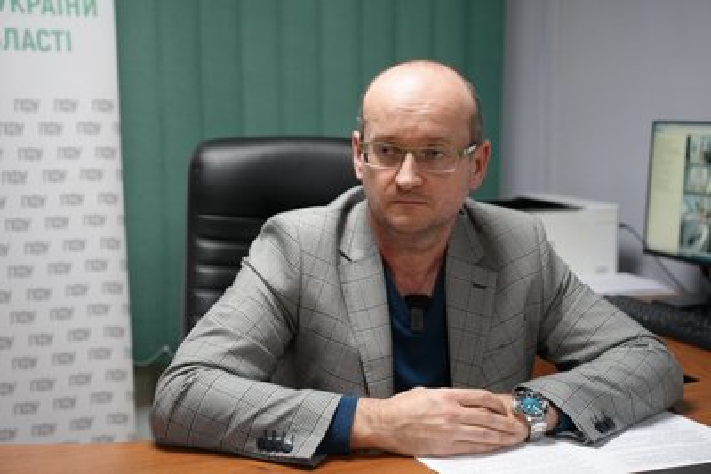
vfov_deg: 27.0
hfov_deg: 39.6
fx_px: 988
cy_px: 237
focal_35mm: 50
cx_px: 356
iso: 2000
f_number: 4
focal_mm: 50
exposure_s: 1/160
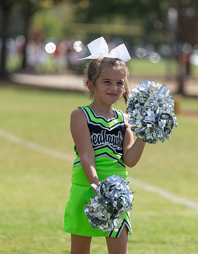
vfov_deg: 6.9
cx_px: 88
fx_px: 2120
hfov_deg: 5.3
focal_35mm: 284
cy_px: 127
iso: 160
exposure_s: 1/1600
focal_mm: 200
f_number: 4
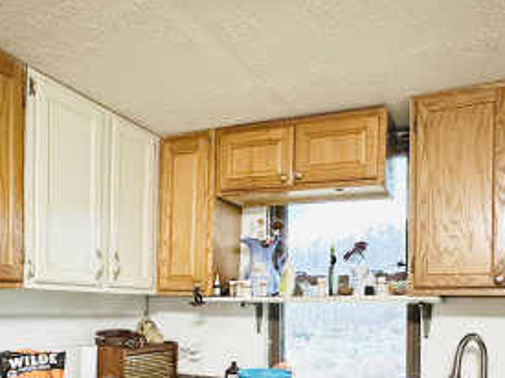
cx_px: 262
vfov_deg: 39.8
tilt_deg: -0.4
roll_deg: -0.8
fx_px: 496
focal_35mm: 34
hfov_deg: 54.0
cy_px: 310
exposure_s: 1/60
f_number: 2.2
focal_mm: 2.22
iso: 1000
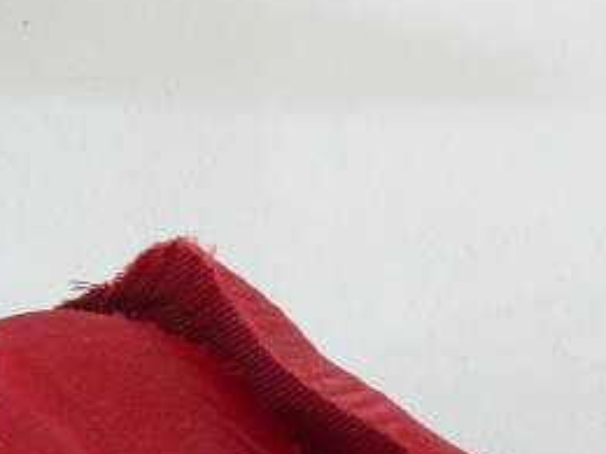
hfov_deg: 4.4
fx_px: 7755
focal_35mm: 443
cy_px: 803
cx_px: 1168
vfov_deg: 3.3
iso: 100
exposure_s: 1/3.2
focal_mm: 22.5
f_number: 7.1
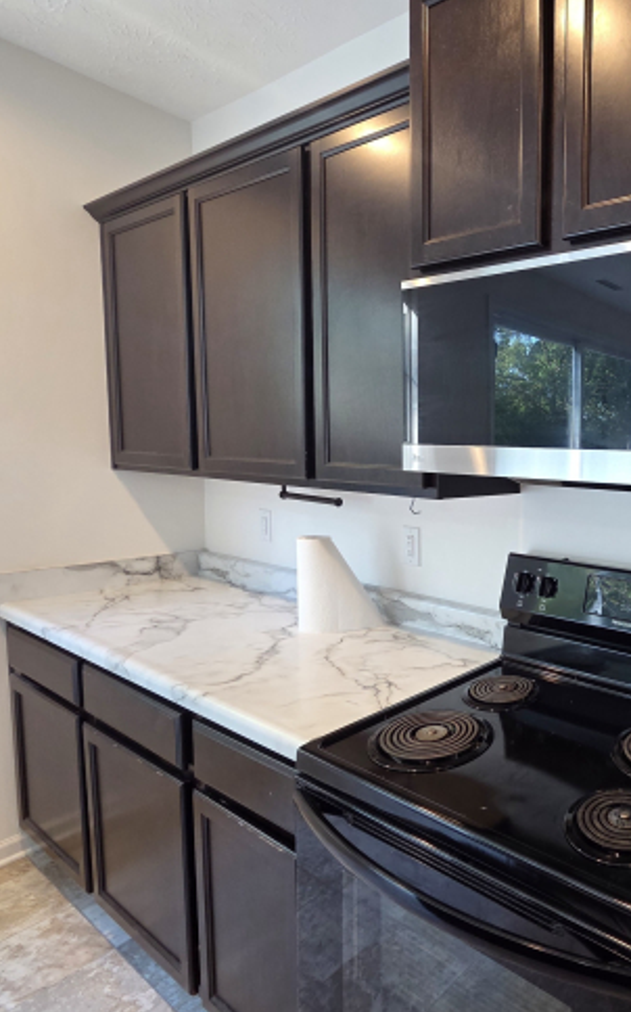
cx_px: 620
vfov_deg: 88.0
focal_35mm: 19
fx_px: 523
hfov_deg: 51.1
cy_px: 504
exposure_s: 1/60
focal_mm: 2.2
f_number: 2.2
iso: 250
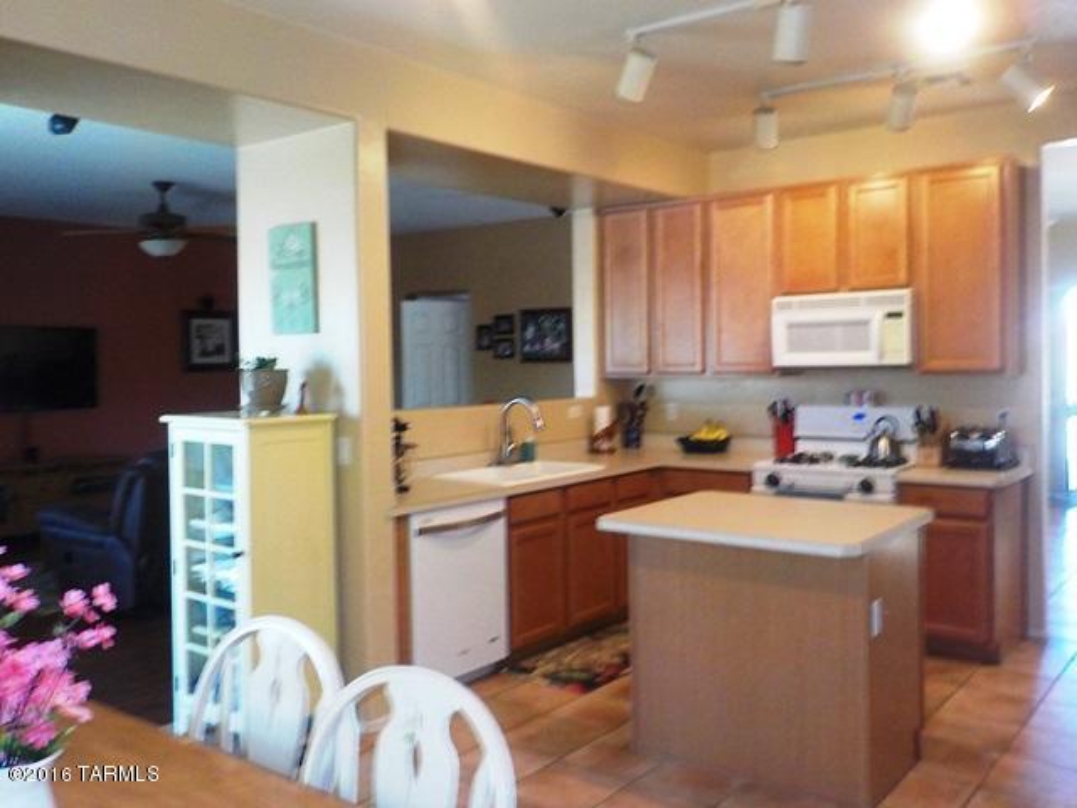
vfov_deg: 46.8
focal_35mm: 30
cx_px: 538
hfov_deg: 60.0
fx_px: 933
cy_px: 404
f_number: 3.3
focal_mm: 4.1
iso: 360
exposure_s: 1/30
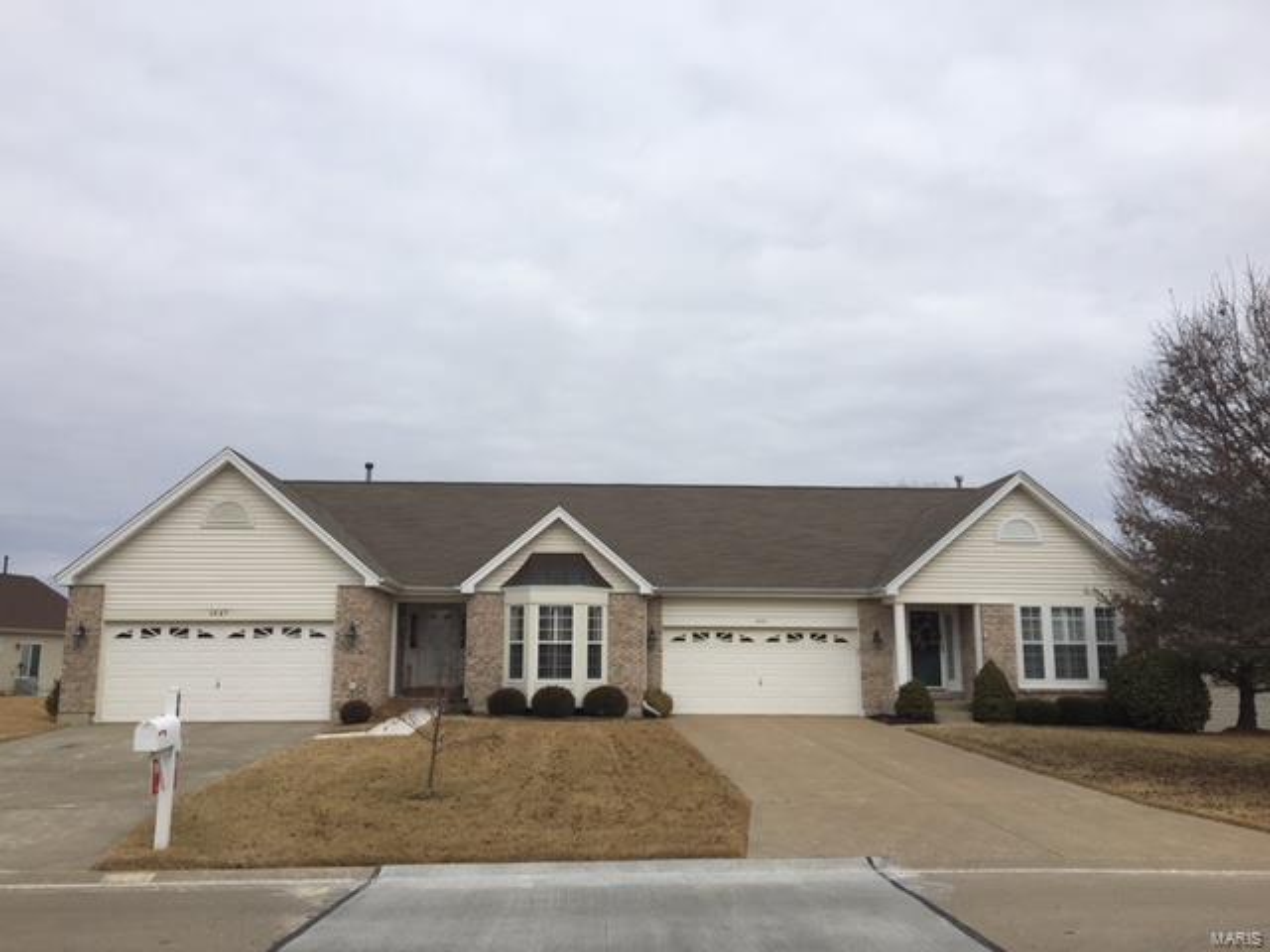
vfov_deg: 48.2
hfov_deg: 61.7
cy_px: 476
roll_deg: -0.3
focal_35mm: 29
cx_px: 635
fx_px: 1064
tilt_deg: +10.1
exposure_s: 1/2024
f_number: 2.2
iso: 25
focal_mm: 4.15
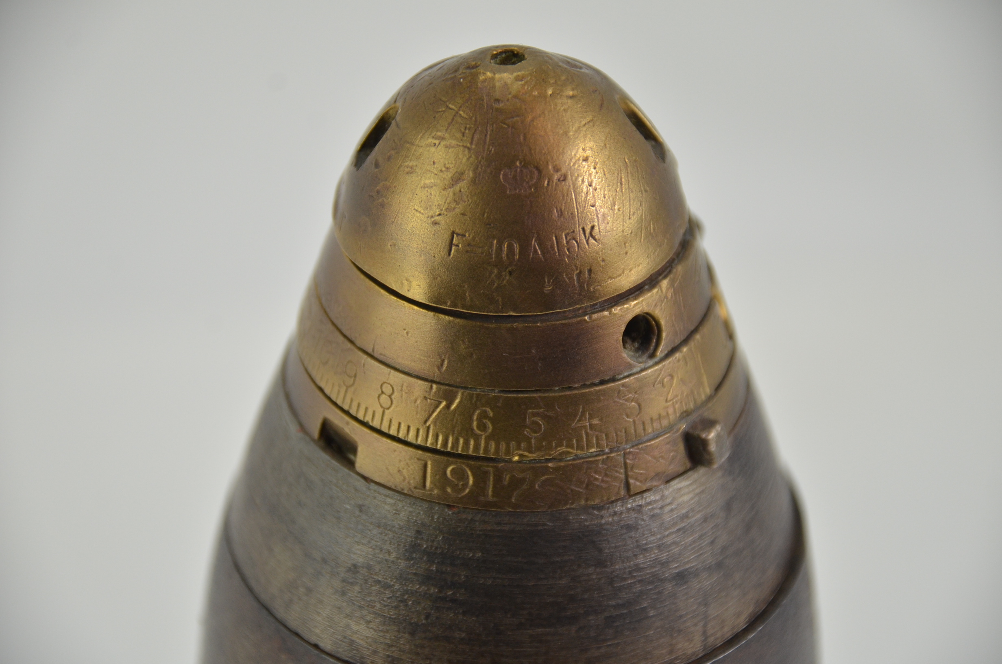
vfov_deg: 8.1
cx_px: 501
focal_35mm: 168
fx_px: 4666
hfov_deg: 12.3
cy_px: 332
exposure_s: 1/250
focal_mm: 112
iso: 640
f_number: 5.6
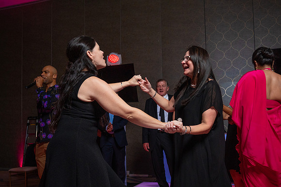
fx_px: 271
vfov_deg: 37.9
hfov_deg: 54.7
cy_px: 117
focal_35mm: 35
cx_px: 155
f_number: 5.6
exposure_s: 1/200
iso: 2000
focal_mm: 27
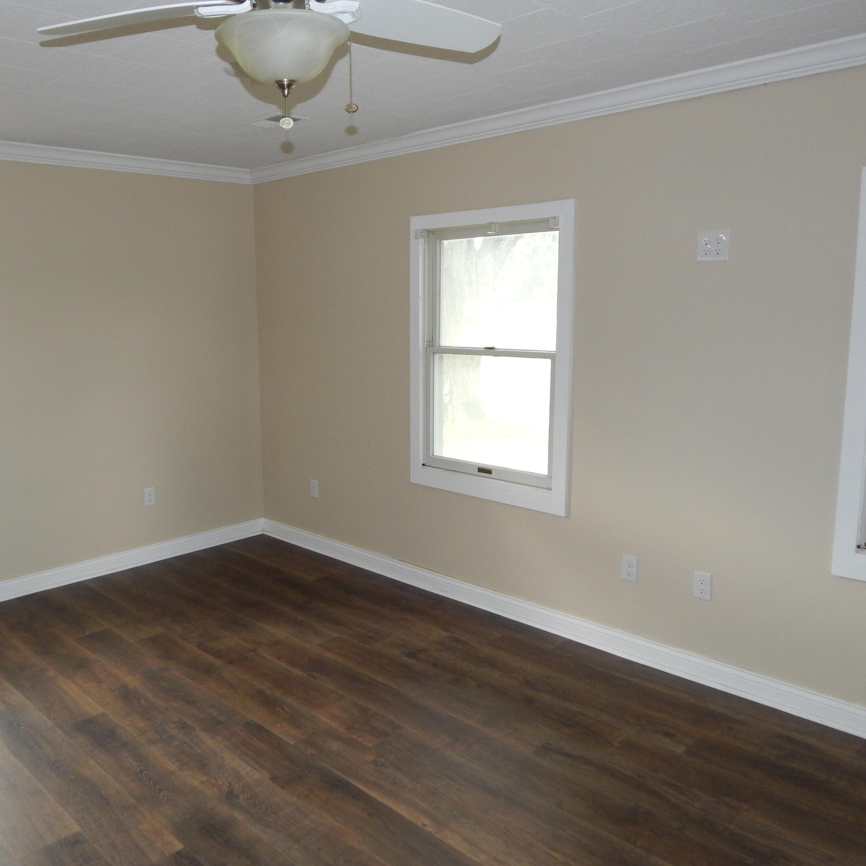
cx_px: 338
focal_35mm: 28
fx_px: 793
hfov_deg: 56.8
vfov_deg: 57.3
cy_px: 423
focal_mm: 4
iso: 200
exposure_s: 1/30
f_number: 3
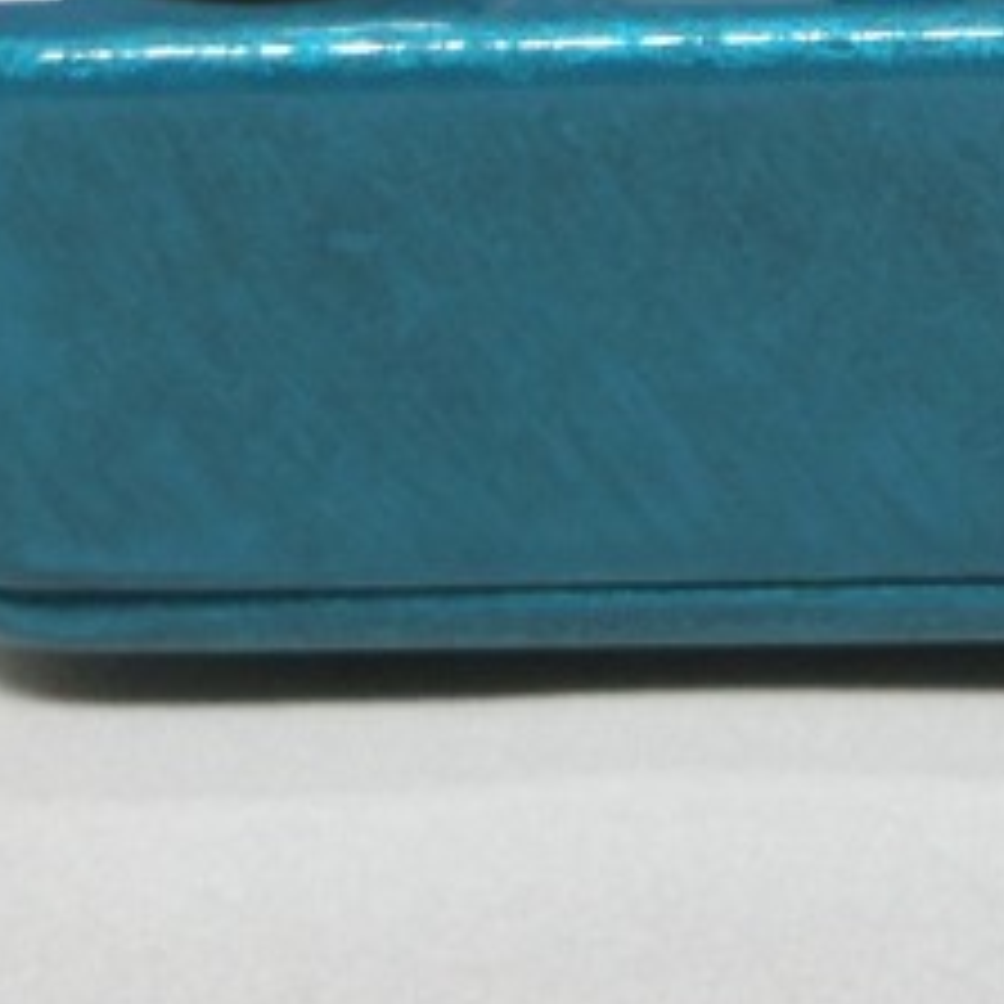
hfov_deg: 11.3
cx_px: 1175
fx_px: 4988
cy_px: -23
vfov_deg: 11.4
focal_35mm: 152
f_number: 5
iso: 400
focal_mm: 10.7
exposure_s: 1/100
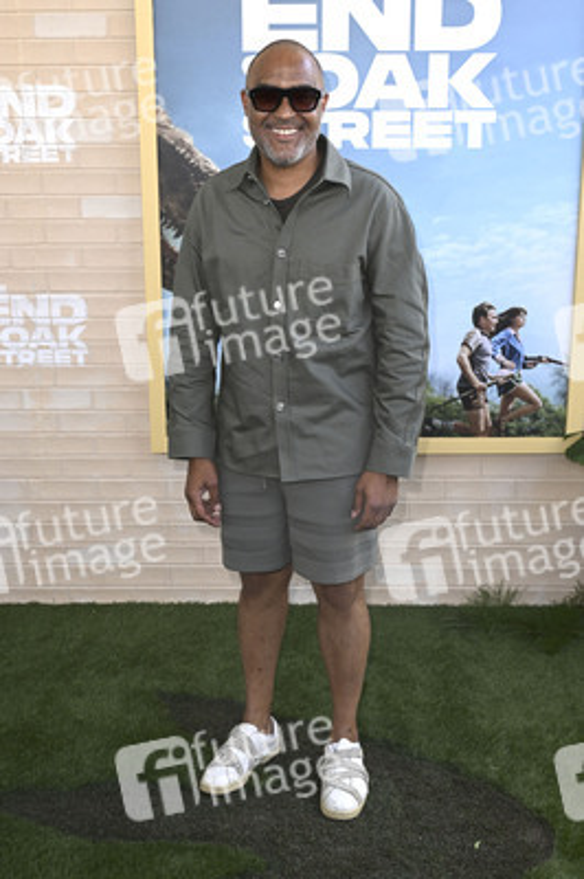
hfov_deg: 32.6
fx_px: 999
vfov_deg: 47.4
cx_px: 292
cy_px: 440
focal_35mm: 41
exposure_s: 1/250
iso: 640
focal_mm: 41
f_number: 6.3
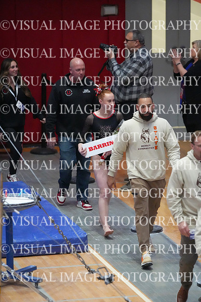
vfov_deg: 6.9
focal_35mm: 300
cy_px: 151
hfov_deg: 4.6
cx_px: 100
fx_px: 2511
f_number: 3.5
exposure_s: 1/1600
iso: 20000
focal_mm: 300
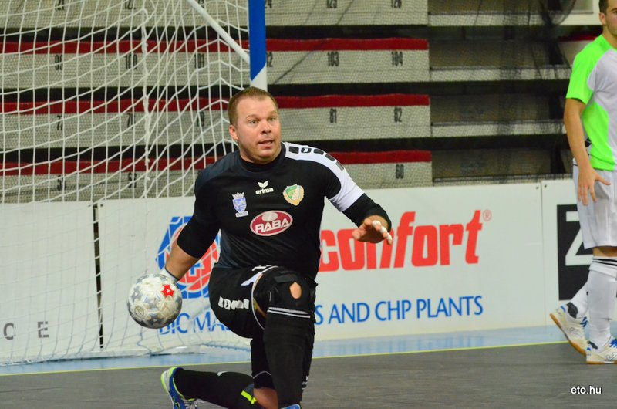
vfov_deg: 5.1
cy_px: 204
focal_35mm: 270
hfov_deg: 7.6
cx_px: 308
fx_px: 4618
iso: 6400
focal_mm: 180
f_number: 6.3
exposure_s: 1/400
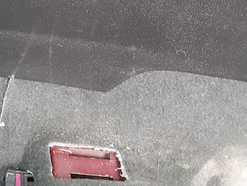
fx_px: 464
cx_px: -33
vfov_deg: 22.4
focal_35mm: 65
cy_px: 49
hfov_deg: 27.0
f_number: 1.9
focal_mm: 2.91
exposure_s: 1/30
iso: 200
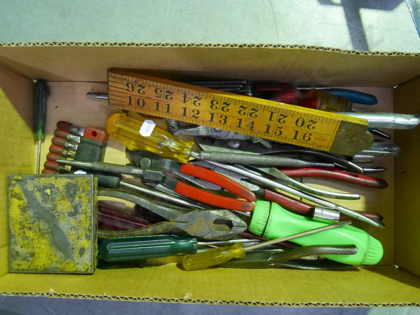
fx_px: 388
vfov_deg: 44.2
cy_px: 158
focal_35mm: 32
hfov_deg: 56.8
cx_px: 210
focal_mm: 16
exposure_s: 1/80
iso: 3200
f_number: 4
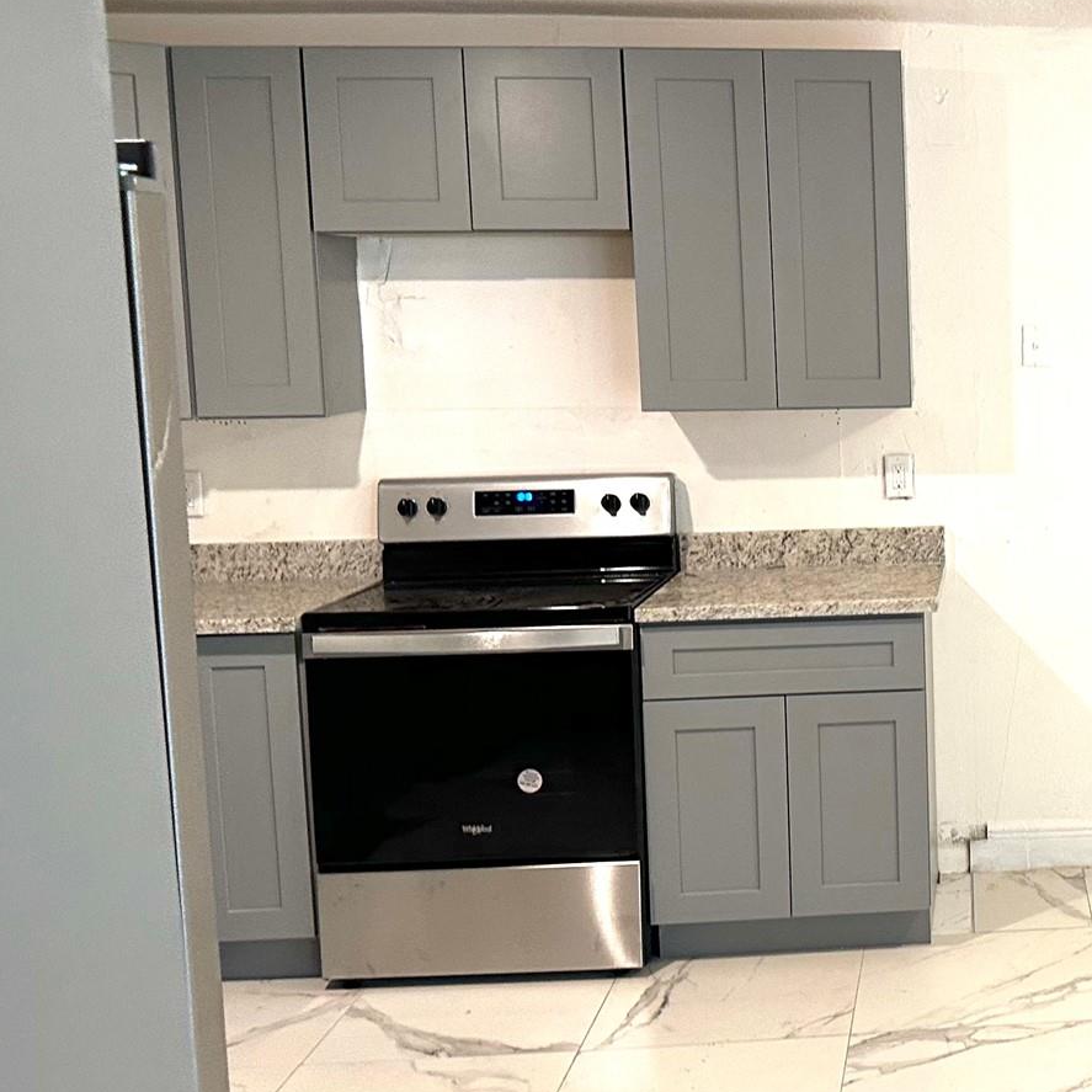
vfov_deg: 34.7
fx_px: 1749
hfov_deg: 31.4
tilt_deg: -3.7
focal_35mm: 49
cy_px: 516
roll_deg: -0.3
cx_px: 1152
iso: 320
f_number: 1.78
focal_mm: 6.86
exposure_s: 1/60
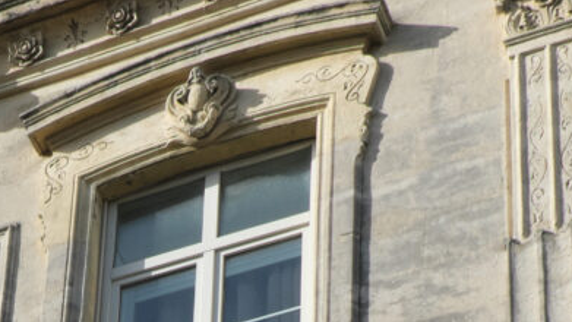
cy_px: 838
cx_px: -170
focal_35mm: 185
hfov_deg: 11.3
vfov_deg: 6.2
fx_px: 2806
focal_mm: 18
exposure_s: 1/320
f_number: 9
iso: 125
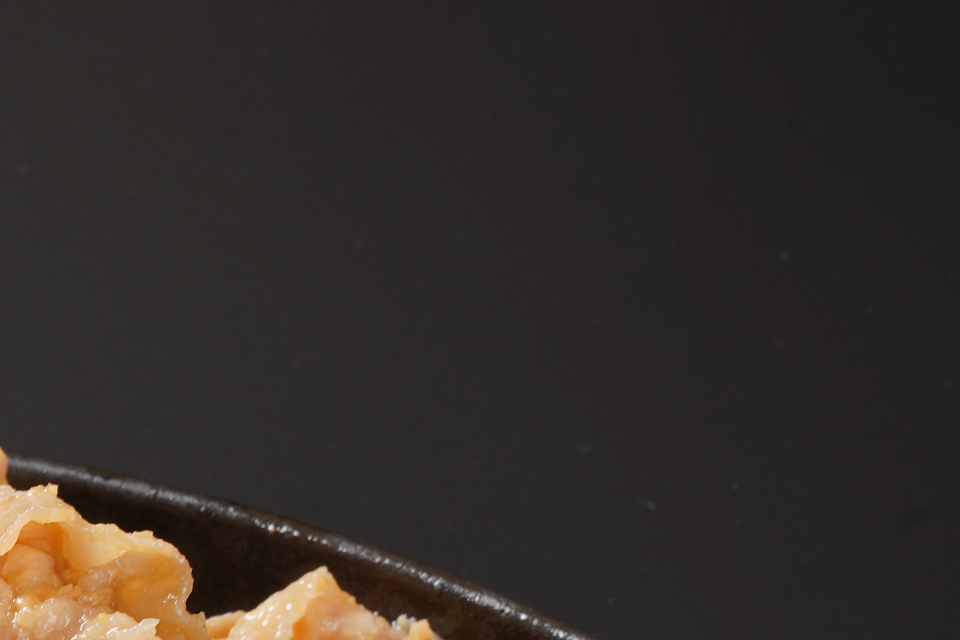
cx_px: -175
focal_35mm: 245
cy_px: 991
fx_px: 6532
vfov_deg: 5.5
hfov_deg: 8.3
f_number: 18
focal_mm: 75
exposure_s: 1/2.5
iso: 100
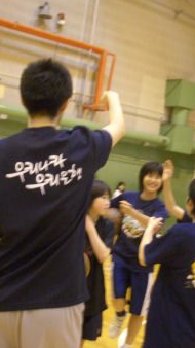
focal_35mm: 61
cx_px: 98
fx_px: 561
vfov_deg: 34.4
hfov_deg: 19.7
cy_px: 178
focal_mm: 6.8
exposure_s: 1/20
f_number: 2.8
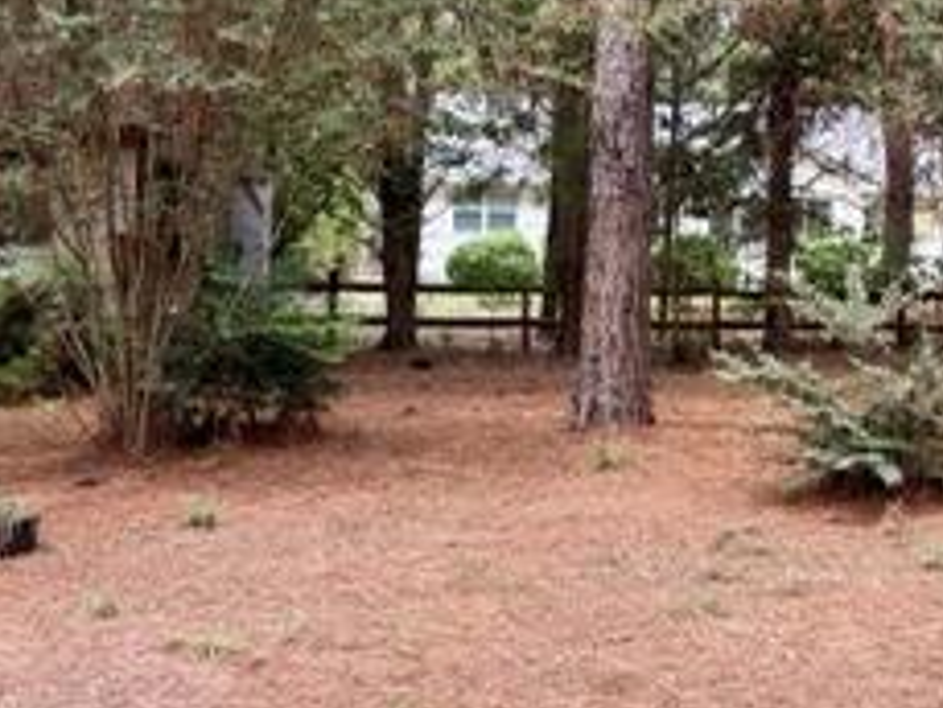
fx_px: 1826
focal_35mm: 67
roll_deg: -0.3
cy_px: 148
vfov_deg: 21.7
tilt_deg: +1.9
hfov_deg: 28.2
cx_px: 782
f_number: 1.78
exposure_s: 1/423
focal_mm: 6.76
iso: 100
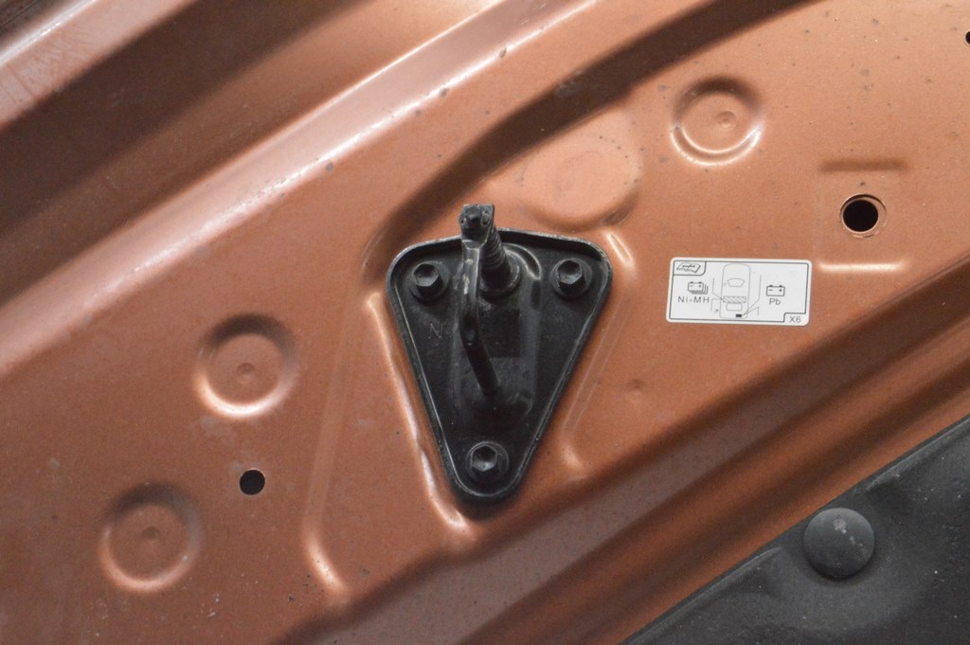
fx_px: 2221
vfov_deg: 16.5
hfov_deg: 24.6
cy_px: 322
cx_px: 485
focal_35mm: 82
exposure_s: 1/20
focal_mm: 55
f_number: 20
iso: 6400
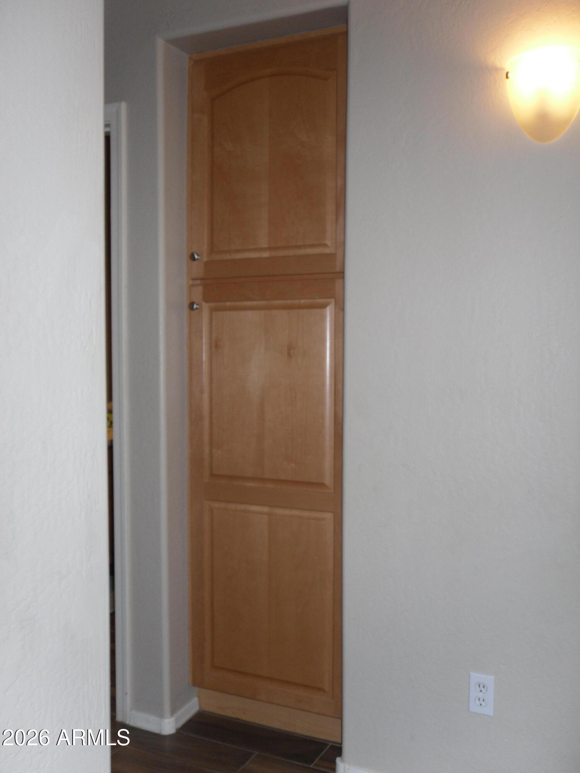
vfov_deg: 52.6
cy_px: 386
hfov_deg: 40.7
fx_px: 782
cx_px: 290
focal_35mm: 35
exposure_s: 1/45
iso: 100
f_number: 3.5
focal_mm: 6.3
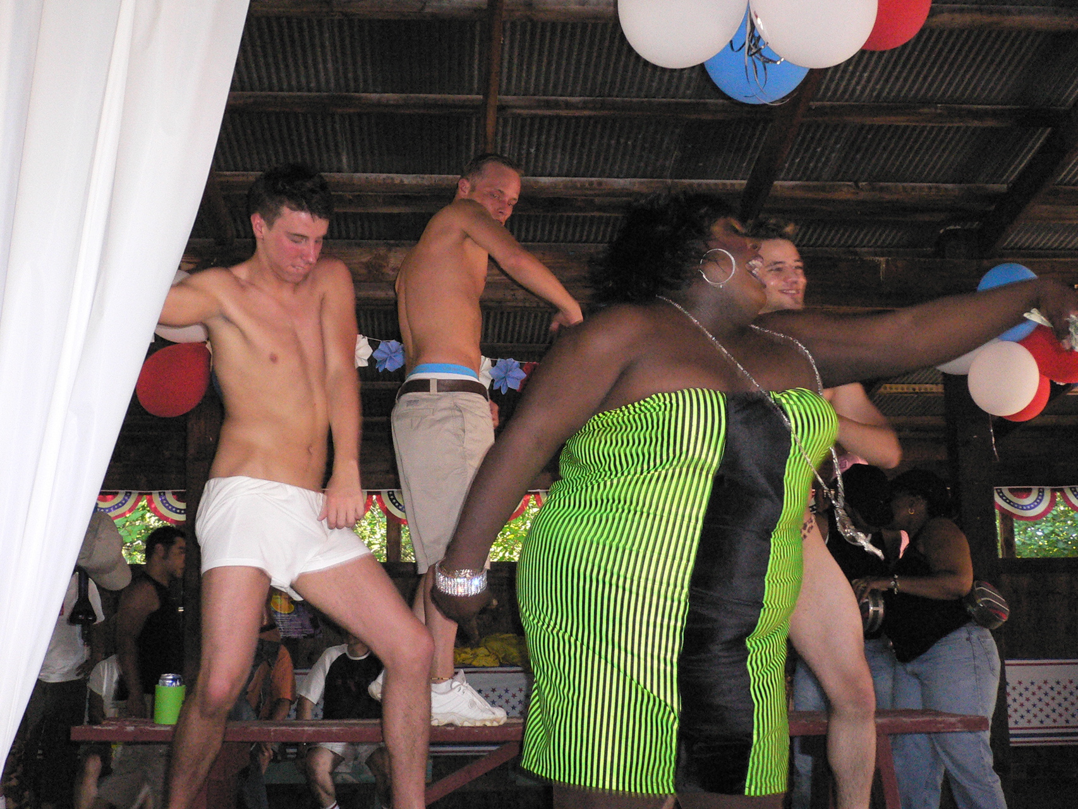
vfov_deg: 28.6
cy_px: 404
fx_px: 1588
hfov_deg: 37.5
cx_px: 539
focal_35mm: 51
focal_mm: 8.5
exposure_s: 1/60
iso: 400
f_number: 3.4
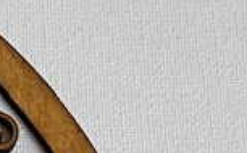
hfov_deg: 7.4
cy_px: 346
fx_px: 1734
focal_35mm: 258
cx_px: -418
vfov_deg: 4.9
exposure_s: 1/154
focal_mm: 3
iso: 20
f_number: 1.8
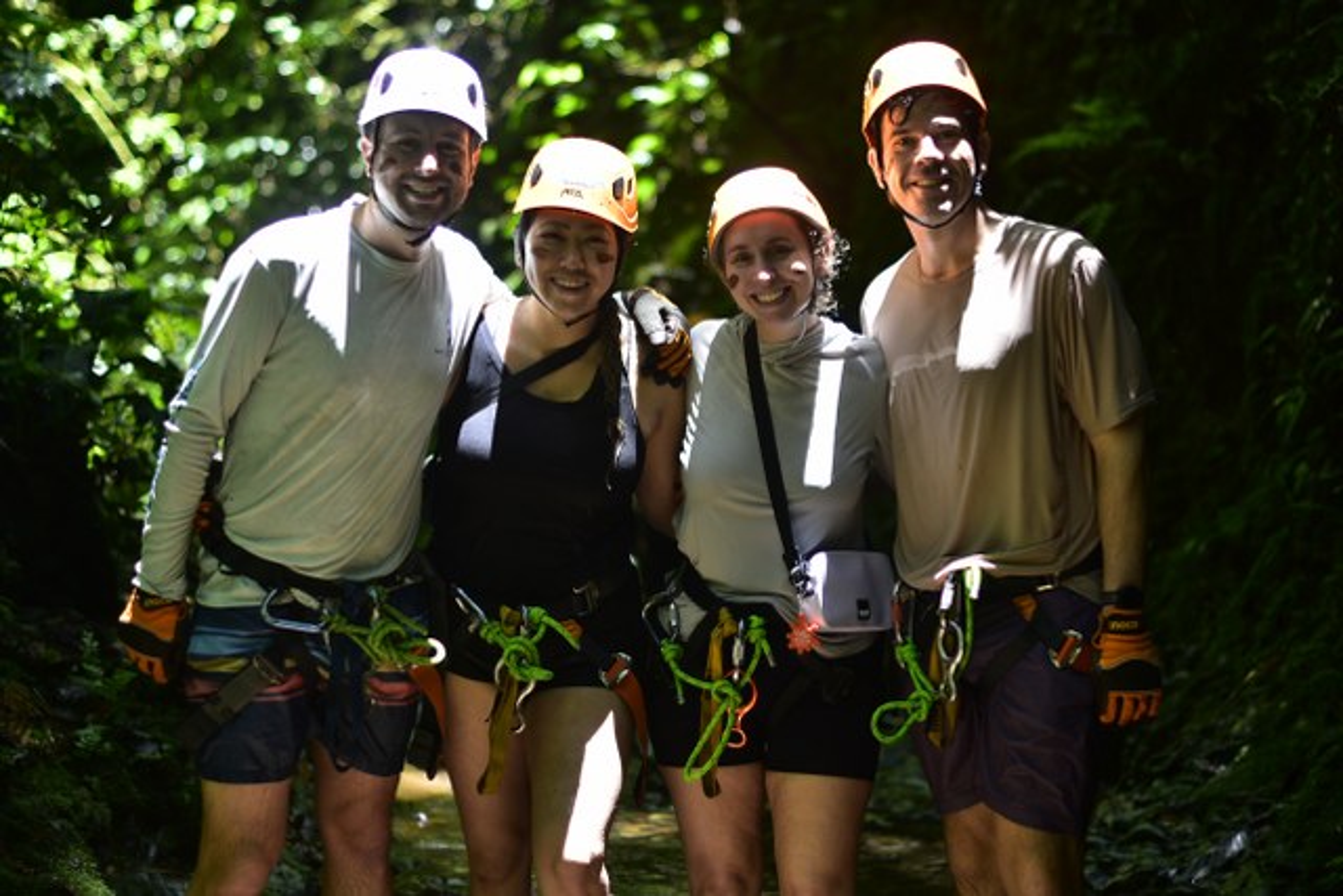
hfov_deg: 27.0
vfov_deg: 18.2
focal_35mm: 75
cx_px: 672
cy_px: 448
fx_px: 2798
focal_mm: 50
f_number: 1.8
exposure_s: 1/250
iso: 100
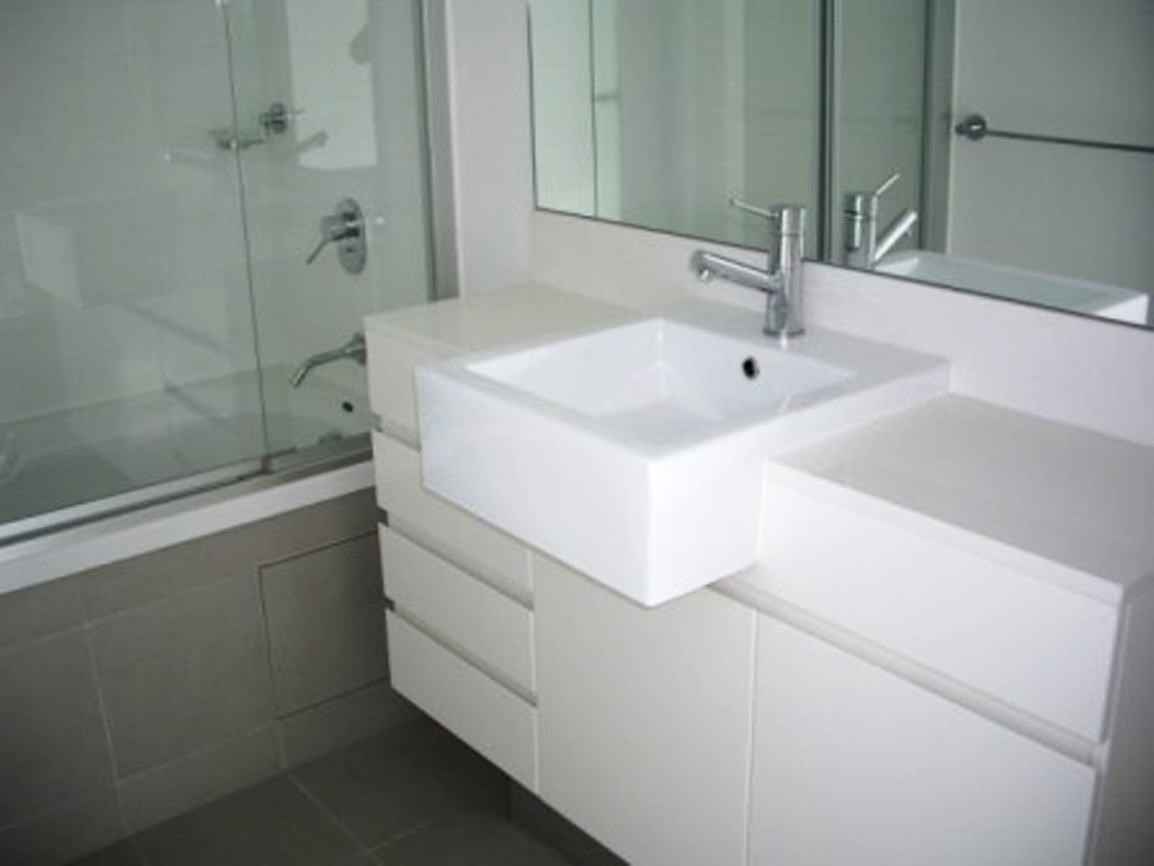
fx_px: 1267
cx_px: 577
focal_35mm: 38
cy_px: 433
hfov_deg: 49.0
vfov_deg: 37.7
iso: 100
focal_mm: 7.9
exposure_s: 1/50
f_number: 2.8
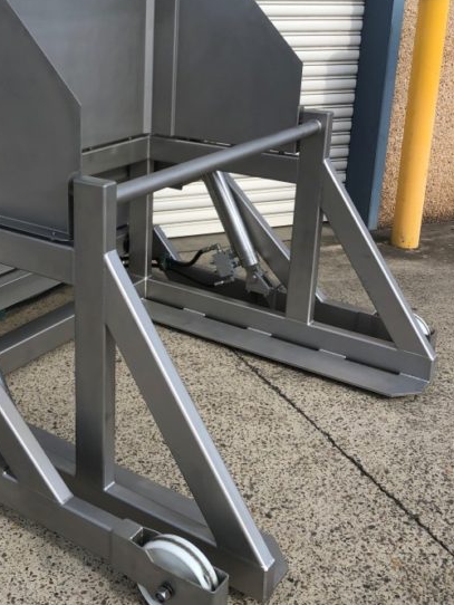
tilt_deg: -16.9
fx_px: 751
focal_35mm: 43
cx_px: 110
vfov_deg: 43.6
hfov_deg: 32.9
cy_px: 243
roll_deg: +0.2
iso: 20
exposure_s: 1/934
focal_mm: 3.99
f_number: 1.8
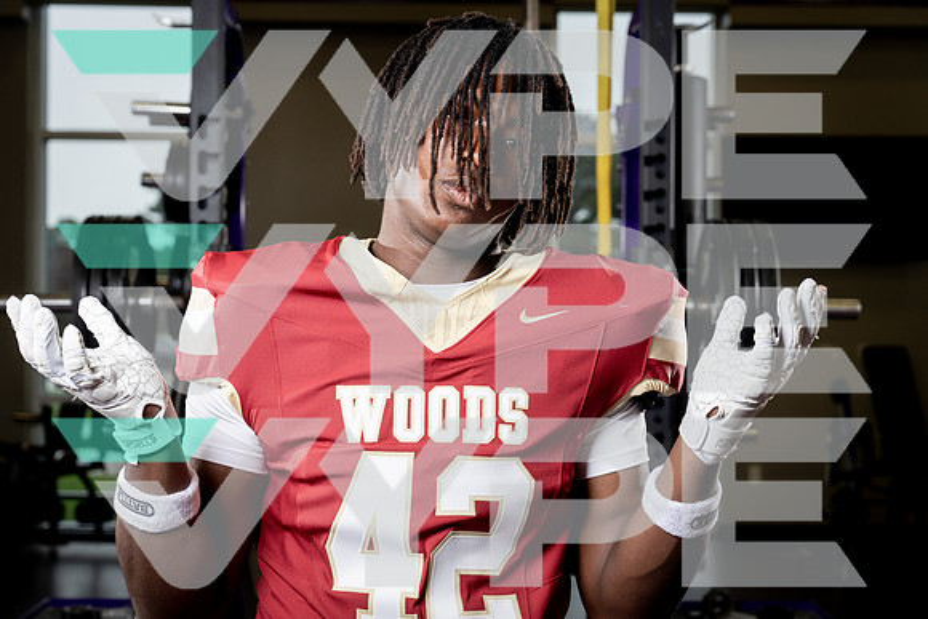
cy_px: 310
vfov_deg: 21.6
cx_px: 464
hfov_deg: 31.9
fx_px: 1624
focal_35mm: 63
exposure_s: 1/250
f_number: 5.6
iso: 640
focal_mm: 63
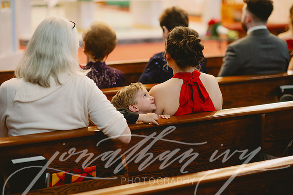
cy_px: 98
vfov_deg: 16.1
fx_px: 691
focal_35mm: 85
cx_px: 146
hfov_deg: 23.9
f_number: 2
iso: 800
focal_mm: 85
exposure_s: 1/250
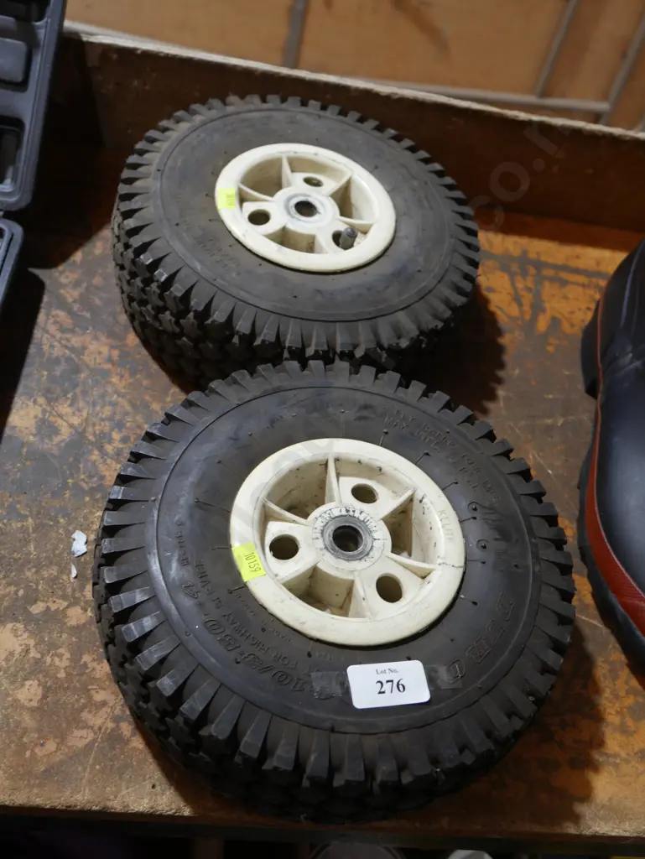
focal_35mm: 40
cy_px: 430
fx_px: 993
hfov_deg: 36.0
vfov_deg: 46.8
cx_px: 322
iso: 500
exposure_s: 1/60
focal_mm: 20
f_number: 4.4
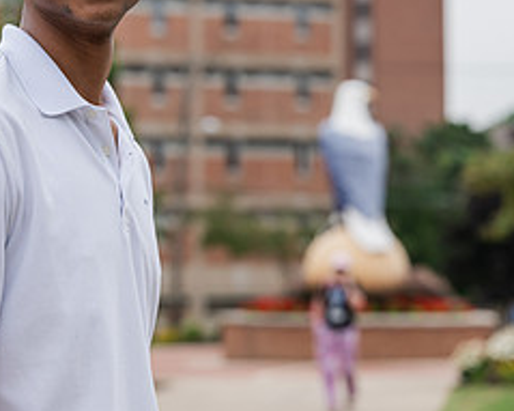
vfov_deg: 9.5
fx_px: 2463
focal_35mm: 162
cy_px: 98
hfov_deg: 11.8
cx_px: -24
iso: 125
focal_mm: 71
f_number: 3.5
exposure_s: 1/800
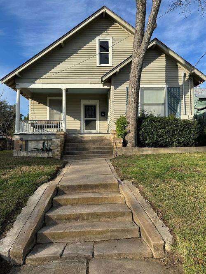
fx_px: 190
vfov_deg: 71.6
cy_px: 137
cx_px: 103
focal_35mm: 24
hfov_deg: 56.8
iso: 80
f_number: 1.78
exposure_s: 1/3802
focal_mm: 6.76
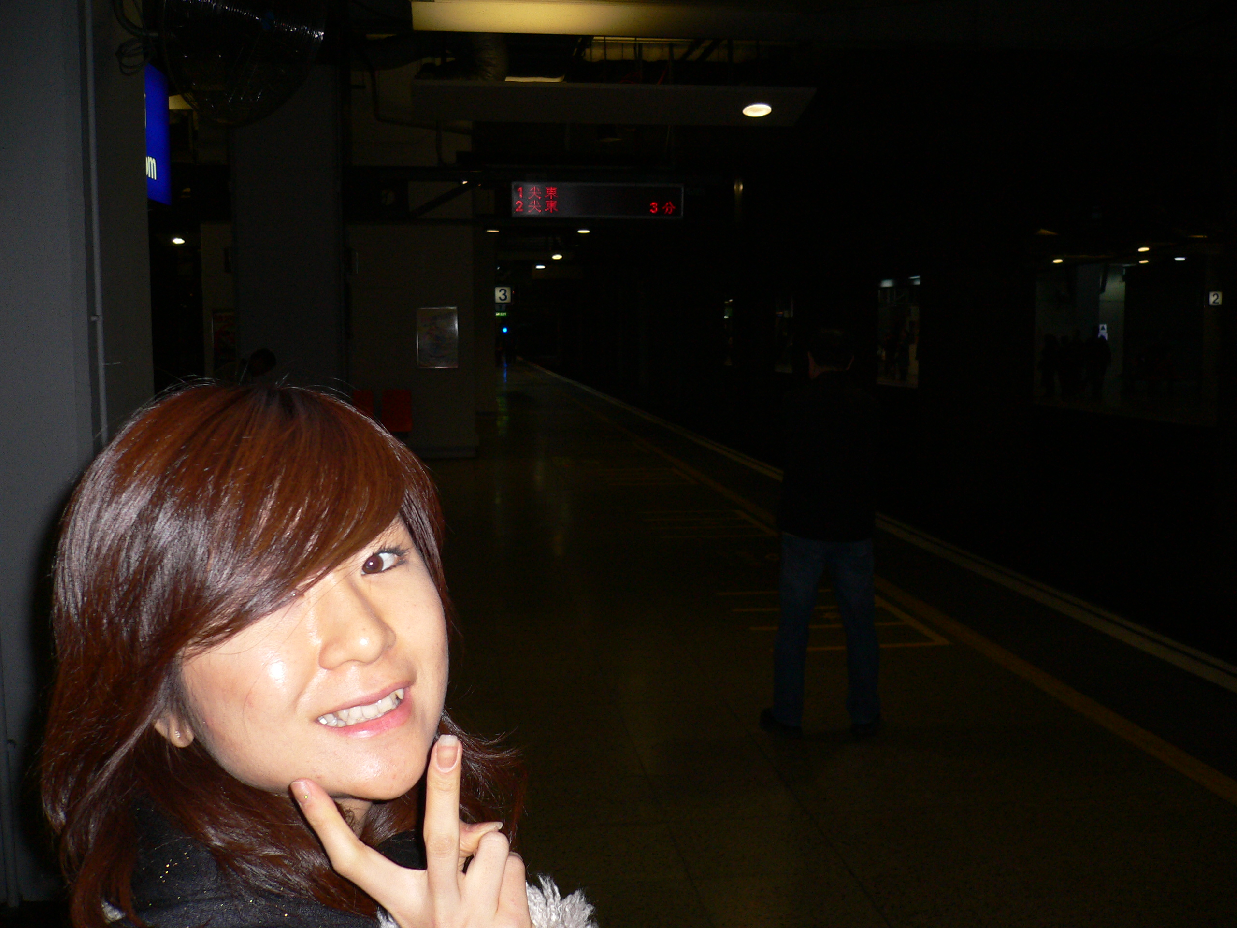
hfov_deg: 52.6
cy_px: 464
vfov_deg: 40.7
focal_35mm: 35
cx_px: 618
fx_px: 1251
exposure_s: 1/60
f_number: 2.8
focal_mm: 5.8
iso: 100
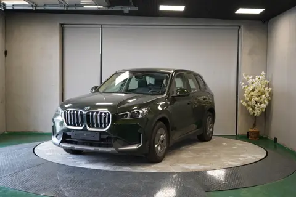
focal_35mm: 47
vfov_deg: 28.6
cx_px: 148
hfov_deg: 41.9
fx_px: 386
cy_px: 98
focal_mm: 47
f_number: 4.5
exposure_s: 1/160
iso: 2000
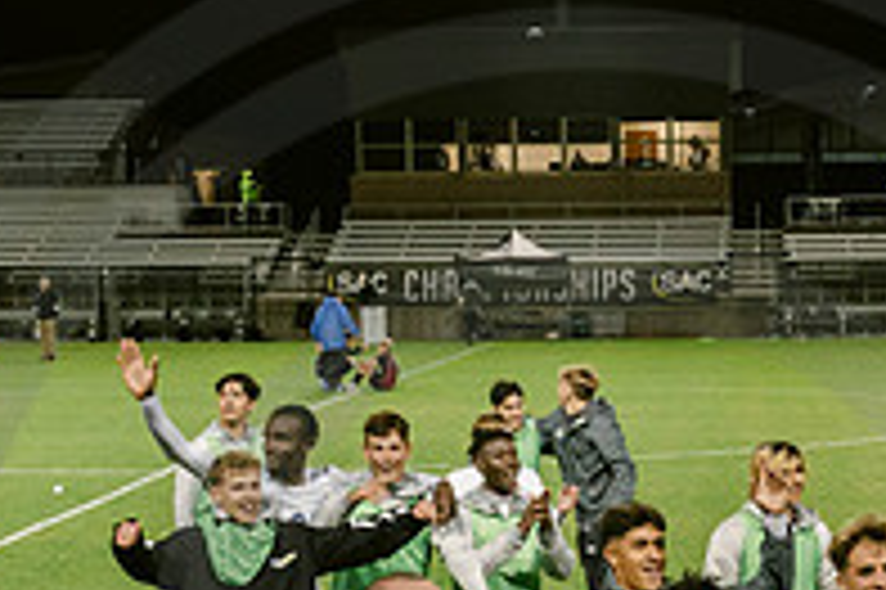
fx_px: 2902
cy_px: 700
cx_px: 589
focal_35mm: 118
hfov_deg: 17.3
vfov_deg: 11.4
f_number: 6.3
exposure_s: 1/125
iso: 2000
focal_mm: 40
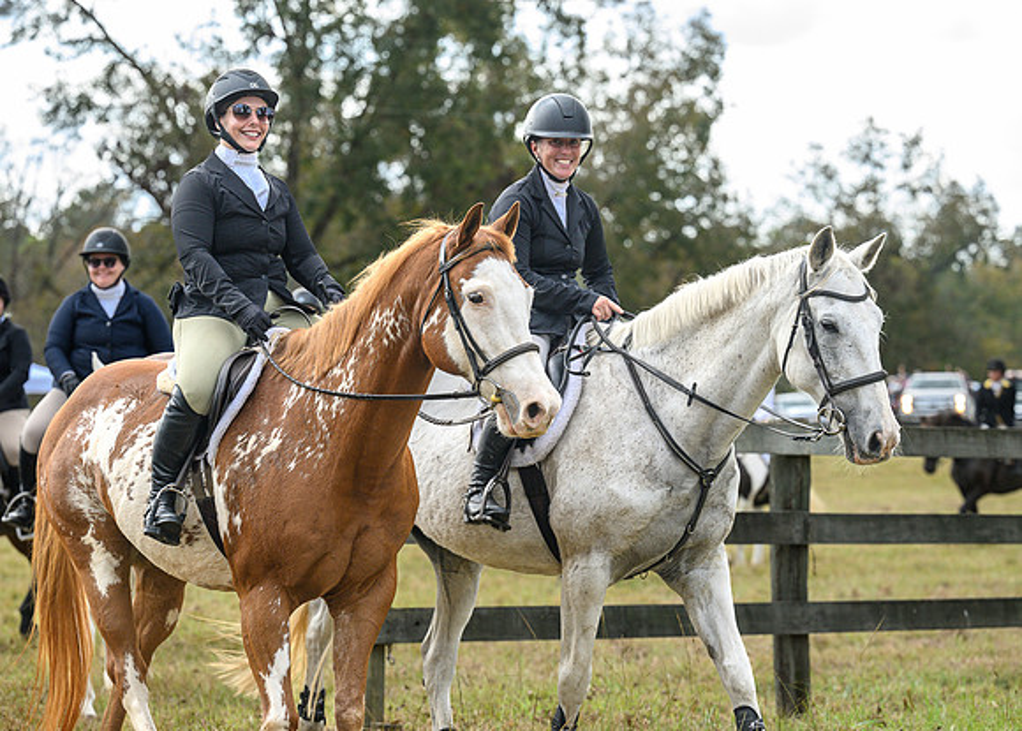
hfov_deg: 18.8
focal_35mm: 106
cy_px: 409
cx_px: 451
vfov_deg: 13.5
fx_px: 3078
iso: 640
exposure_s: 1/1000
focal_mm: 89
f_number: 3.5
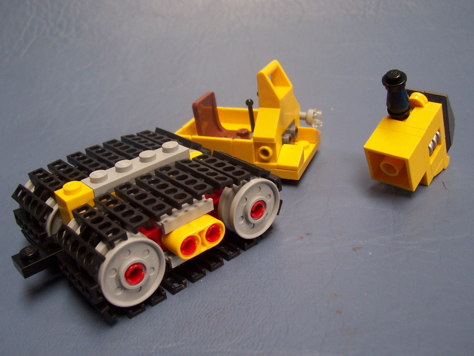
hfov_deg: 50.1
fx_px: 507
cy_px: 178
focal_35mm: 37
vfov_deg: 38.7
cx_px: 237
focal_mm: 5.6
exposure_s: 1/90
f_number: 2.8
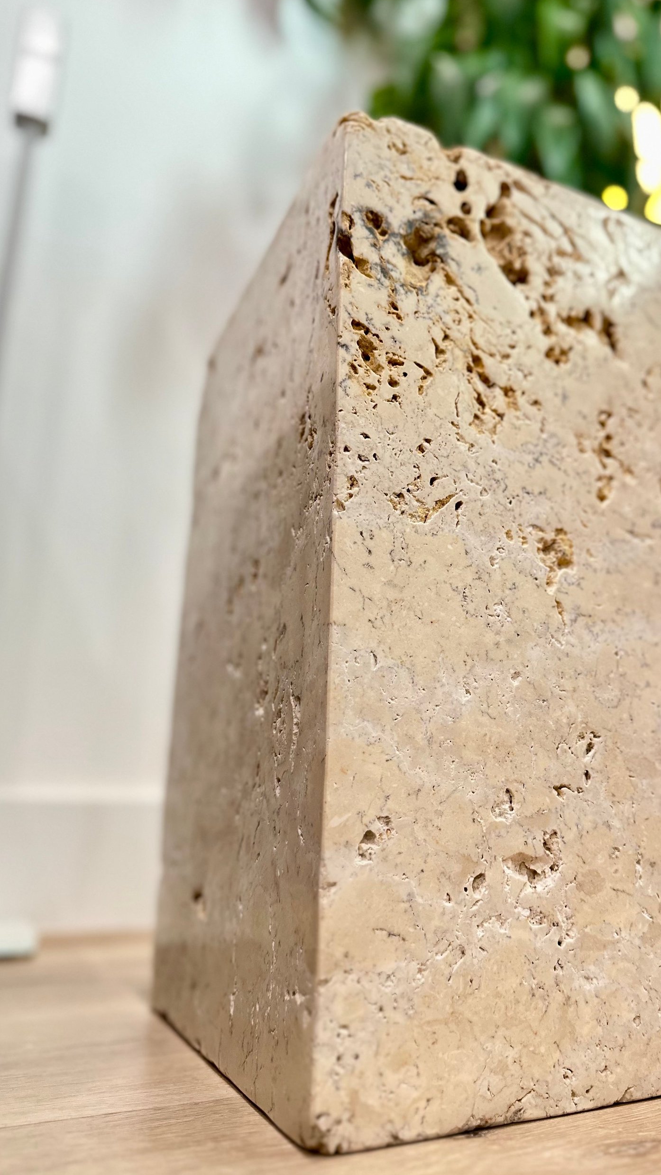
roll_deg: -0.6
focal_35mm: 27
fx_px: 842
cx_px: 432
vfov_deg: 69.9
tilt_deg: +14.7
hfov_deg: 42.4
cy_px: 593
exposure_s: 1/60
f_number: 1.78
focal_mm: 6.86
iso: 320
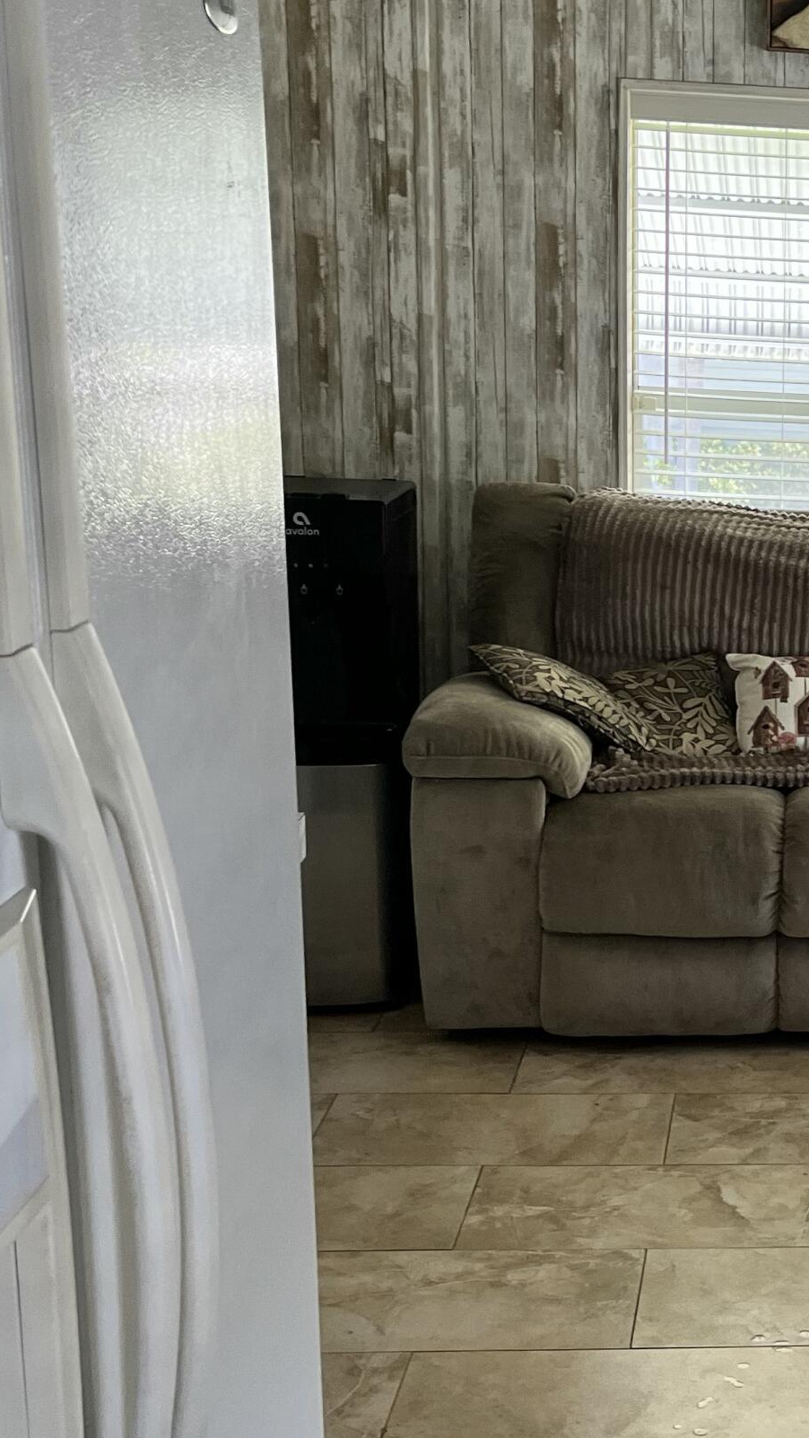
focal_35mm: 53
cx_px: 1027
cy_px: 720
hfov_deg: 20.8
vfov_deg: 39.2
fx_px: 2021
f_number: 1.6
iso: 100
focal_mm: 5.1
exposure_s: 1/121
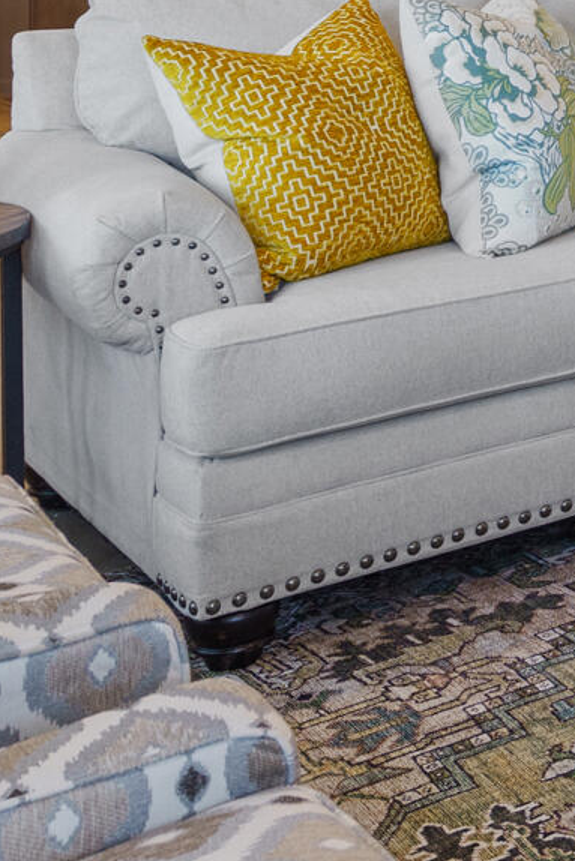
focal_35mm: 74
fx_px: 1772
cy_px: -169
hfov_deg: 15.5
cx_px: 1081
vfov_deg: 24.7
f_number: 6.3
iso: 1250
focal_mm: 17
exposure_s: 1/20
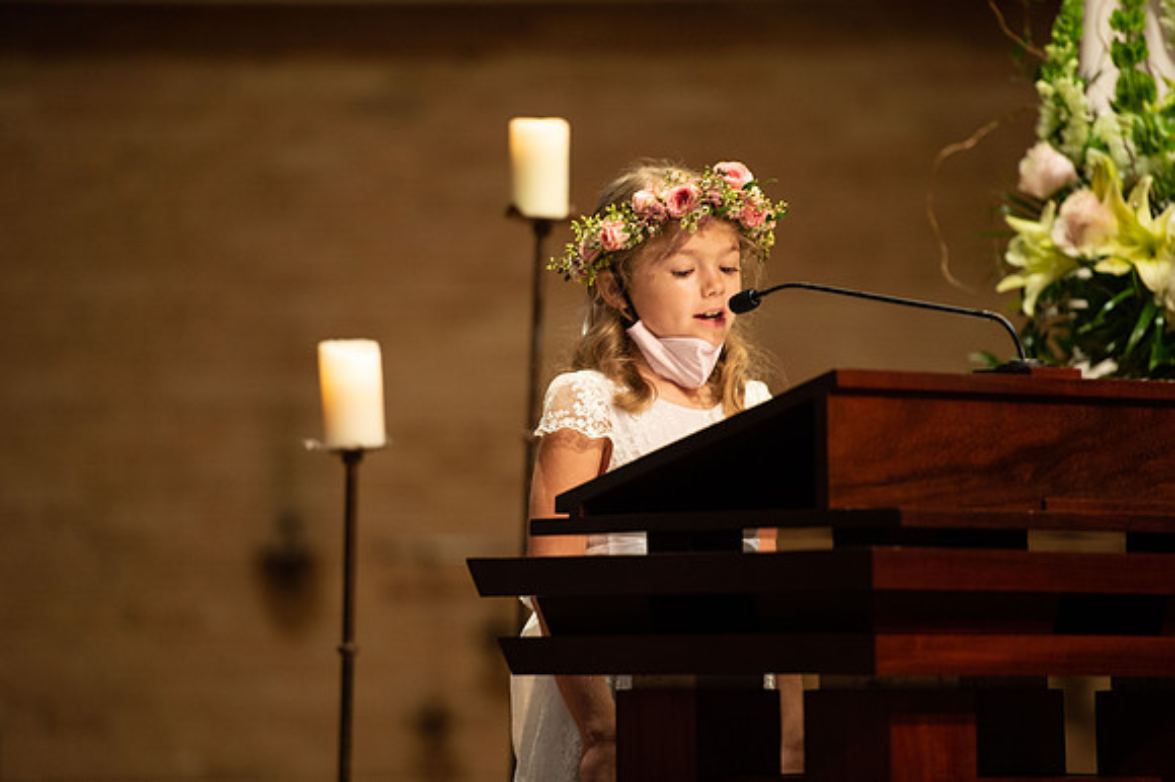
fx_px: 6524
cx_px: 588
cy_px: 391
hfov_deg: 10.3
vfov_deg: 6.9
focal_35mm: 200
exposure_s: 1/100
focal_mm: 200
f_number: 2.8
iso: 1600
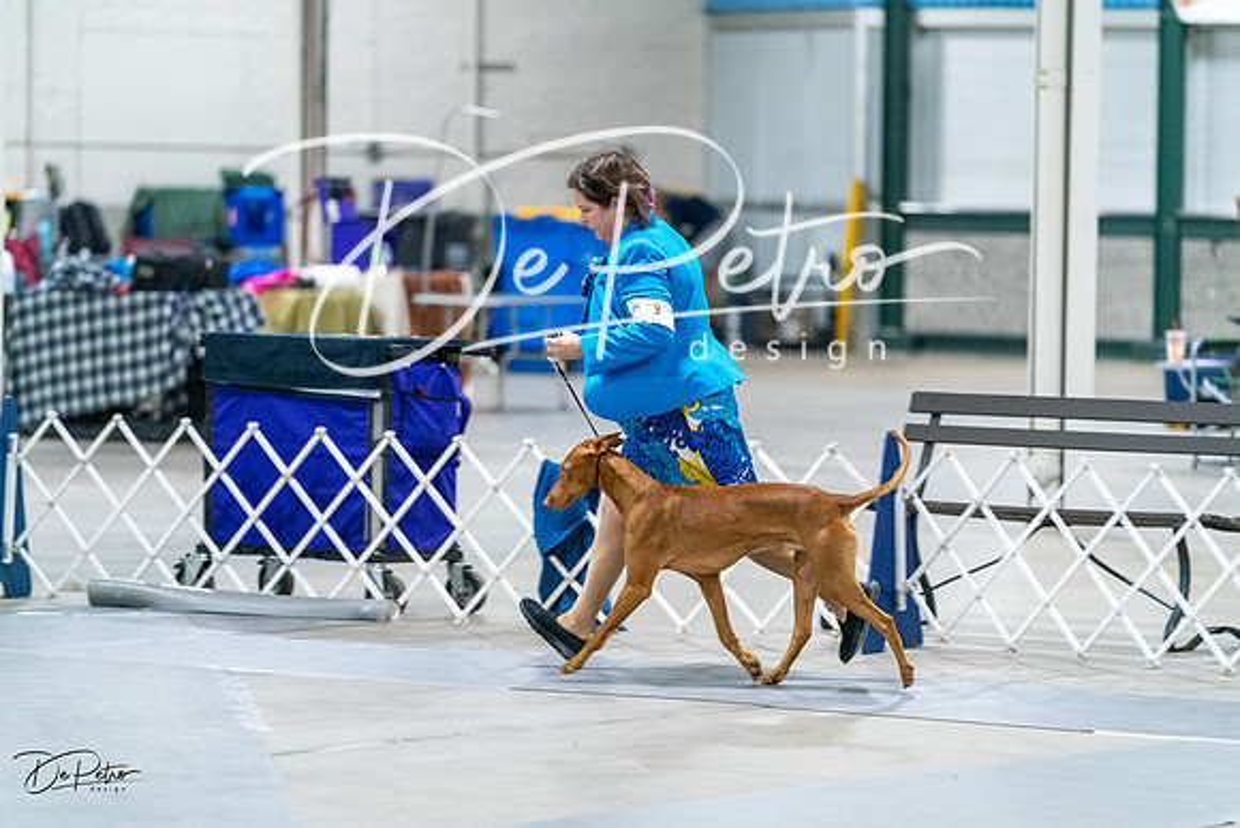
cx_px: 620
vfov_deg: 6.9
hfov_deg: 10.3
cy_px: 414
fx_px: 6890
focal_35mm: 200
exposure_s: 1/250
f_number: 2.8
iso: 6400
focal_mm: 200
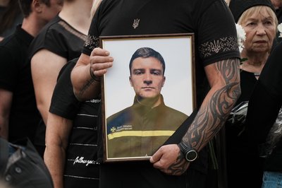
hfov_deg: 6.9
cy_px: 94
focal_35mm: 300
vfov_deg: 4.6
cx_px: 141
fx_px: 2348
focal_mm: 300
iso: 200
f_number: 5.6
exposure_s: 1/667
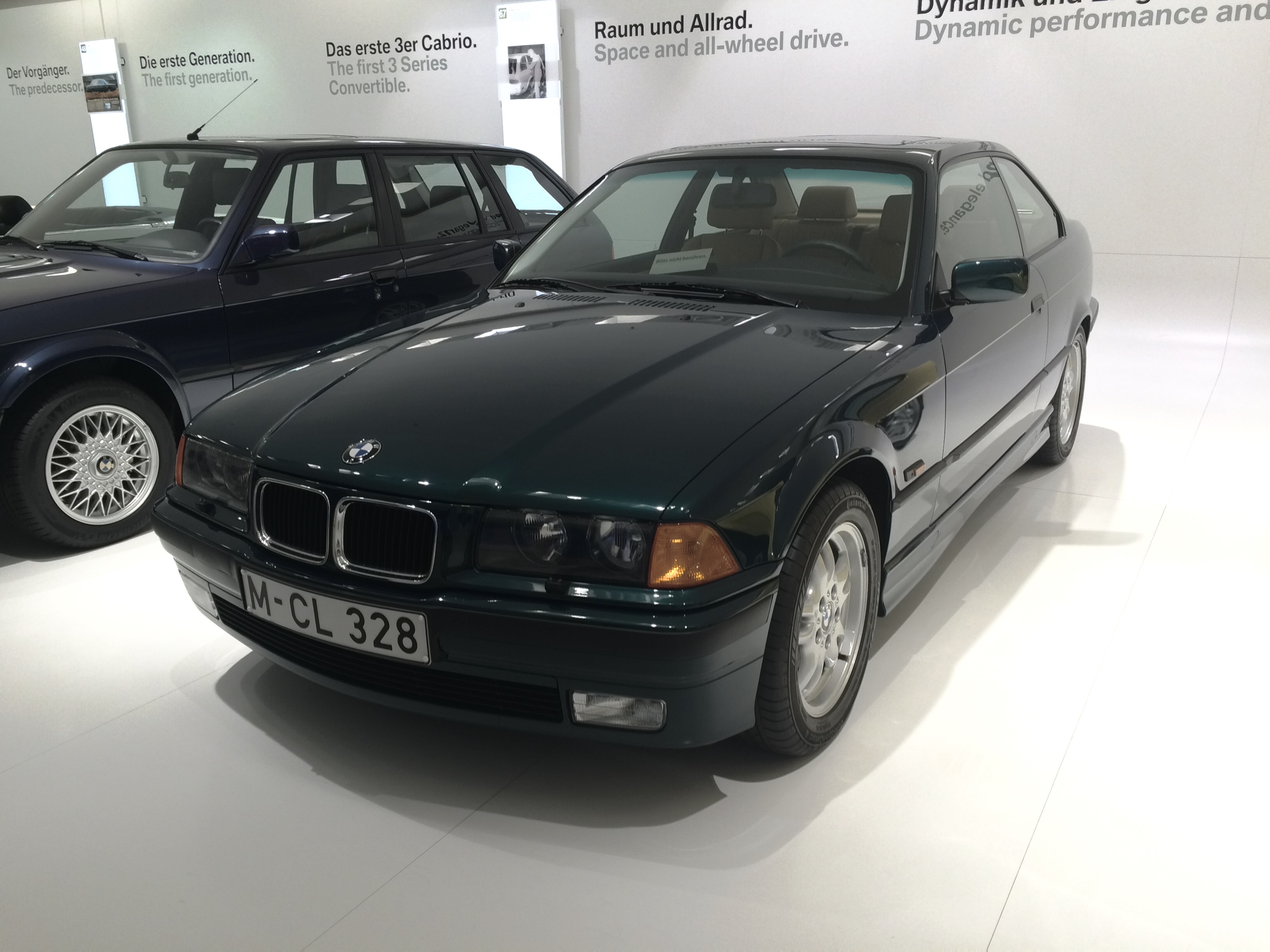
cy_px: 476
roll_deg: +1.3
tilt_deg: -18.1
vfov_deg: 48.2
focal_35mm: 29
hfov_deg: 61.7
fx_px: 1064
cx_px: 635
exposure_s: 1/33
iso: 80
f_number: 2.2
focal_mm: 4.15
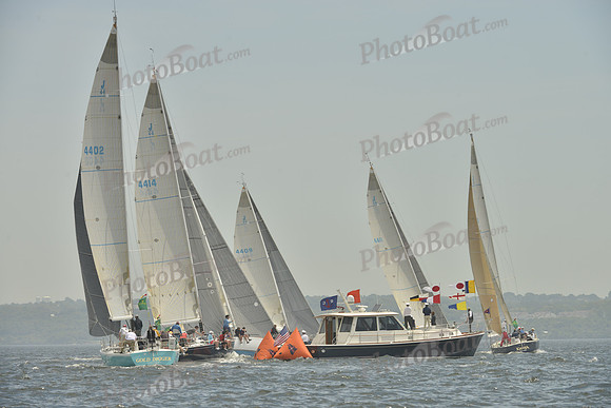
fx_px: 3395
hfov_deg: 10.3
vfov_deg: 6.9
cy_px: 204
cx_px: 306
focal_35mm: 200
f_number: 10
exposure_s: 1/800
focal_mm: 200
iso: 280
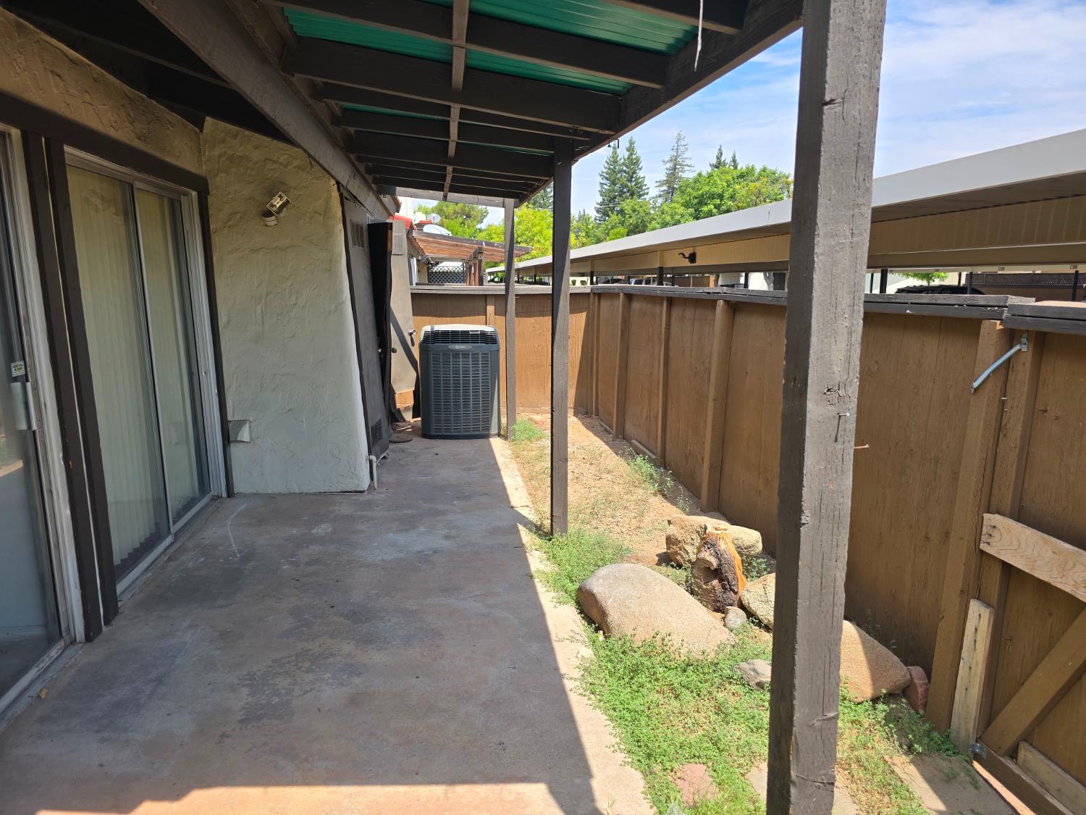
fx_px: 722
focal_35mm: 23
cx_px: 543
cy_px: 408
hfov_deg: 73.9
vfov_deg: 58.9
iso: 12
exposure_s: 1/393
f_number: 1.7
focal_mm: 6.3
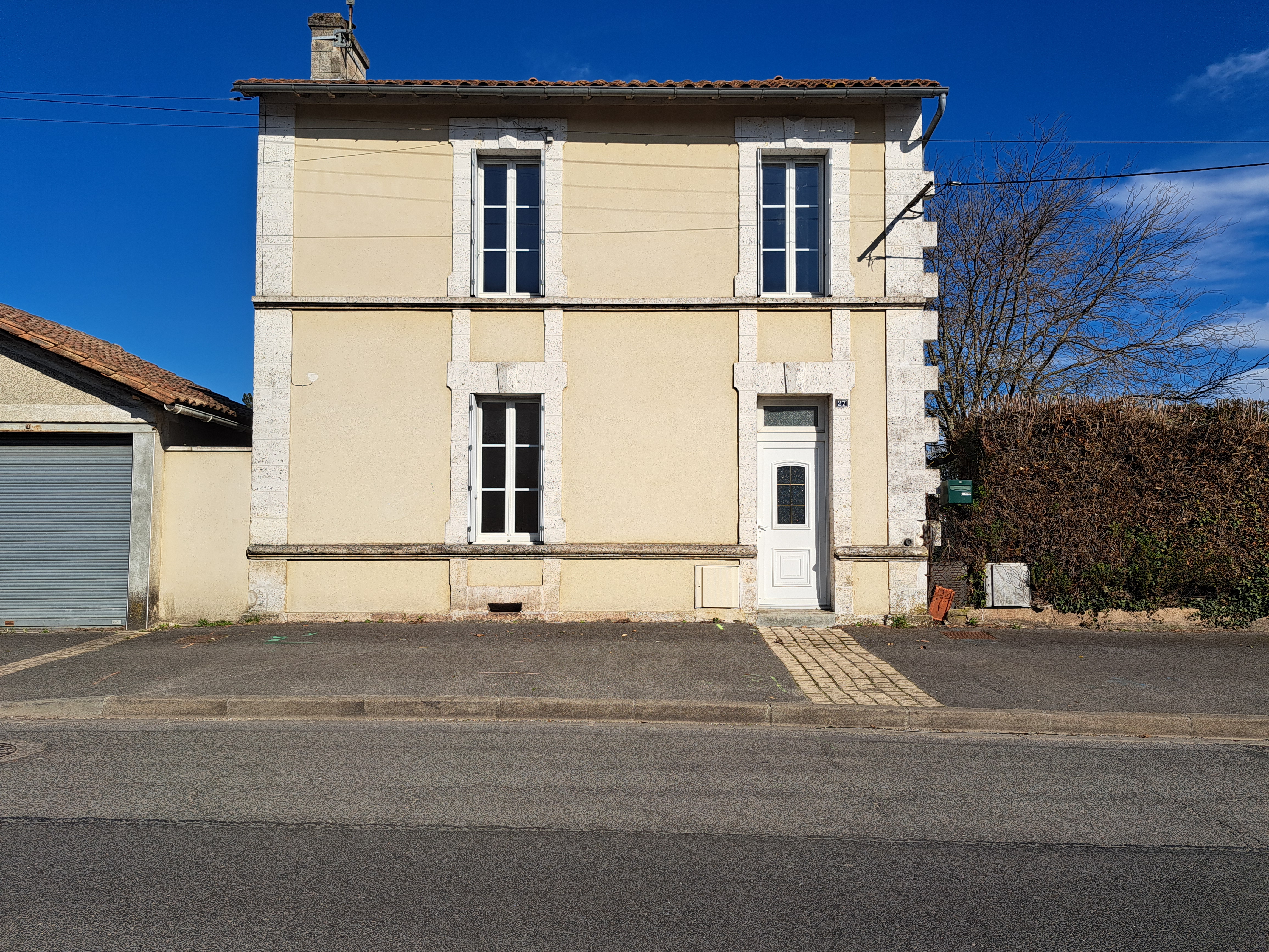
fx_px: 880
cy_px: 476
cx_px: 634
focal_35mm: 24
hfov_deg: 71.6
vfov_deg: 56.8
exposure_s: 1/2004
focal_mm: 5.23
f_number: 1.8
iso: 50
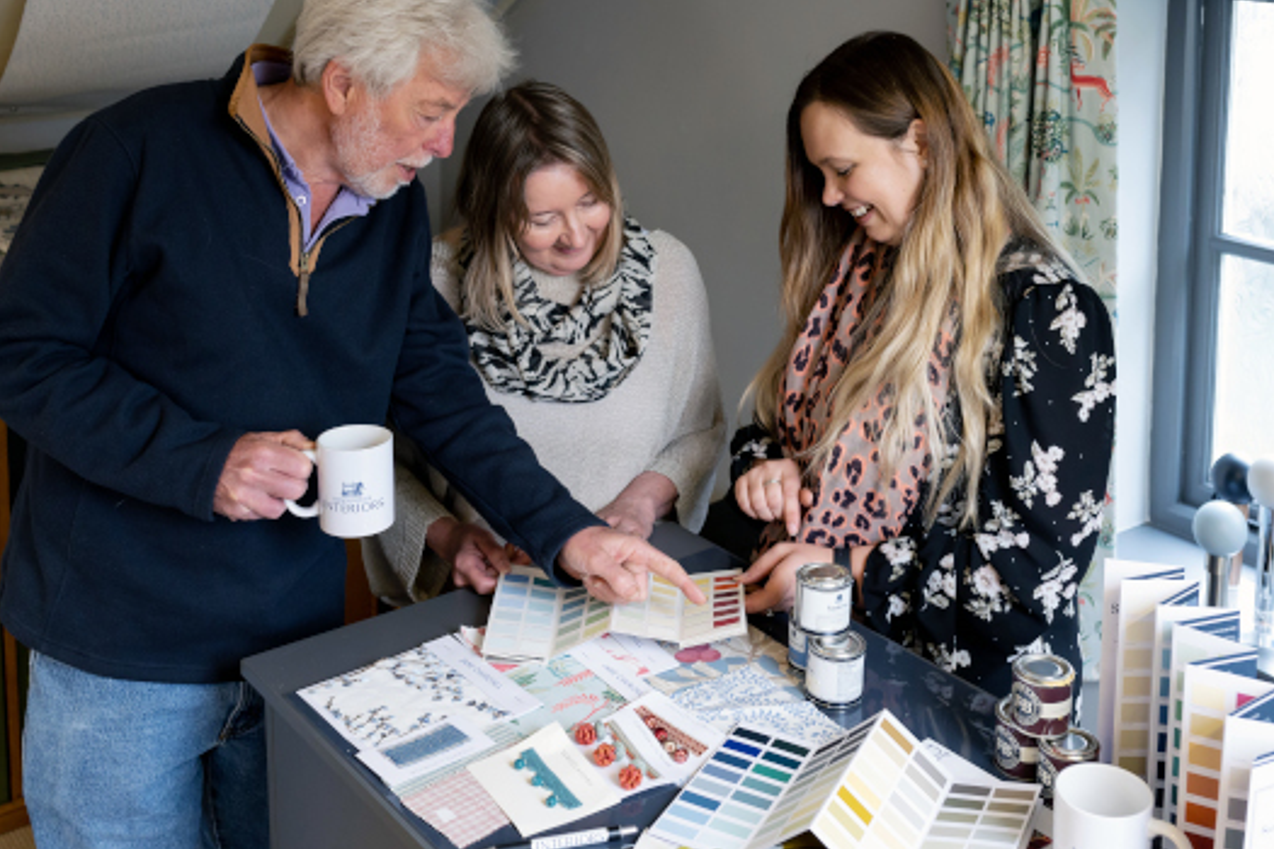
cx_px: 585
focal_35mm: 40
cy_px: 400
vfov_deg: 33.4
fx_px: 1415
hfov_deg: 48.4
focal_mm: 35
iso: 1600
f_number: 5
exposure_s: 1/100
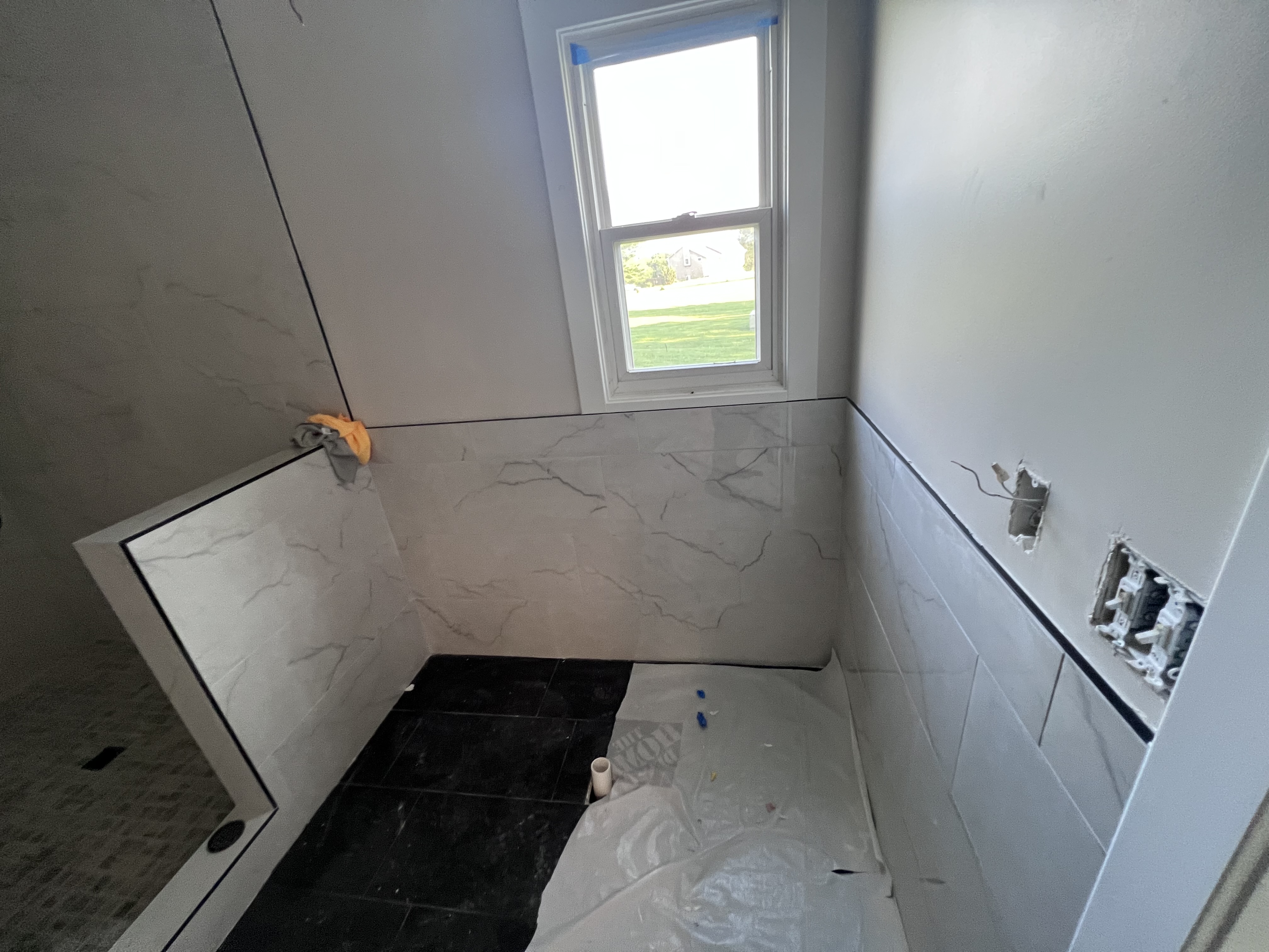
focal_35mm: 13
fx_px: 477
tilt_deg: -22.1
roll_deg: +6.9
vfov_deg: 89.9
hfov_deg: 106.2
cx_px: 634
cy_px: 476
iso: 250
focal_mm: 1.57
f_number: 1.8
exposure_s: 1/60
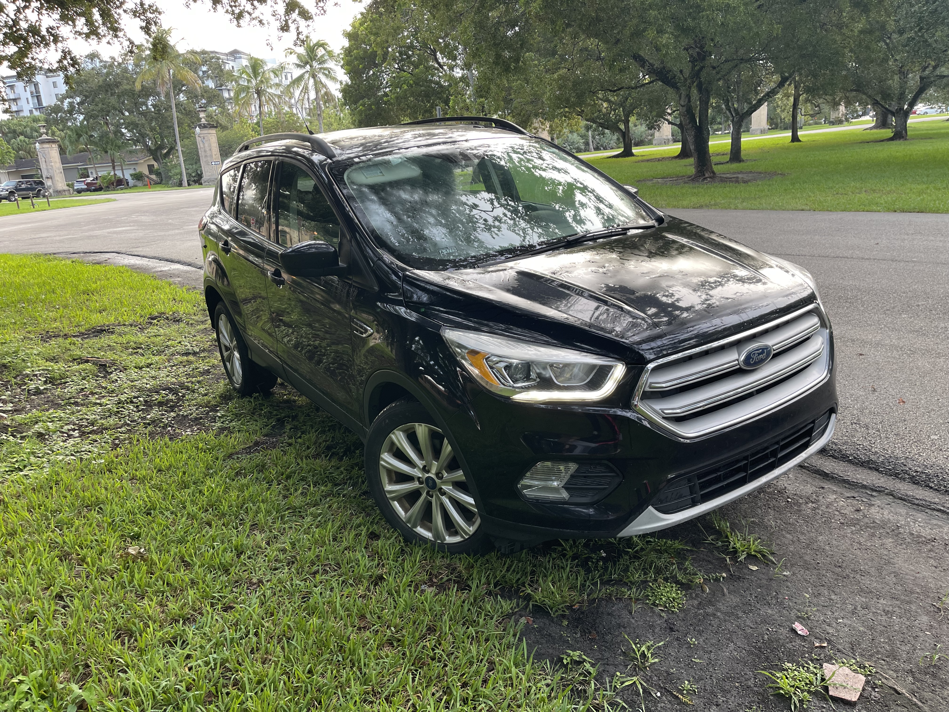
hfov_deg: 69.4
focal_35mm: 25
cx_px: 474
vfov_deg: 54.9
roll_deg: +4.3
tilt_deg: -16.0
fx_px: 685
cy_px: 356
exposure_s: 1/121
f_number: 1.6
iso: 80
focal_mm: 5.1
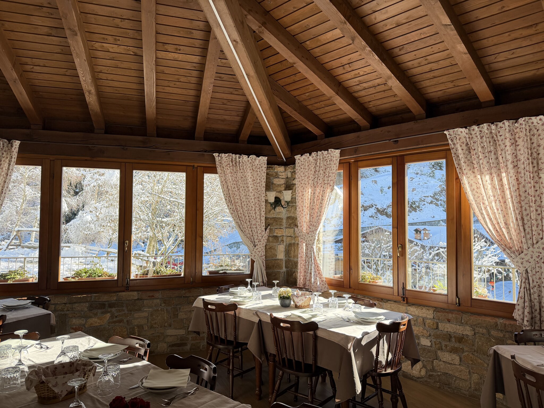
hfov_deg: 71.6
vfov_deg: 56.8
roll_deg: -0.5
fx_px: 377
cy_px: 204
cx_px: 272
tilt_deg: +2.9
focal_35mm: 24
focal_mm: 6.76
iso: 100
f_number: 1.78
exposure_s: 1/517
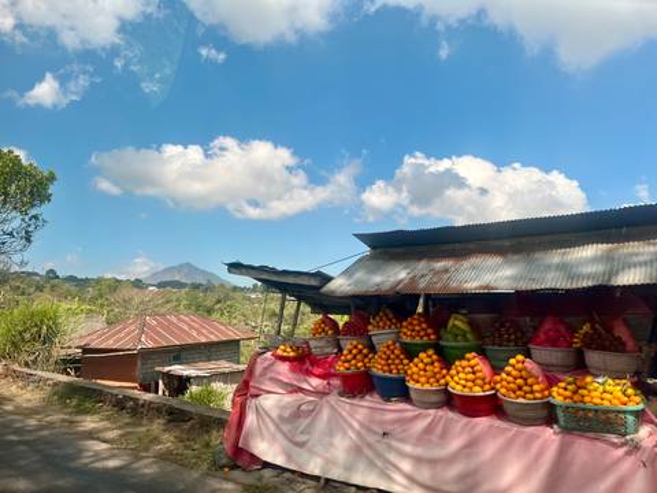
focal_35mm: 26
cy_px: 246
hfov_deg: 67.3
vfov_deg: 53.1
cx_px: 328
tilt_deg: +7.2
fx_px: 493
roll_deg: +1.9
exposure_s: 1/542
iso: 50
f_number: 1.6
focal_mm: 5.1
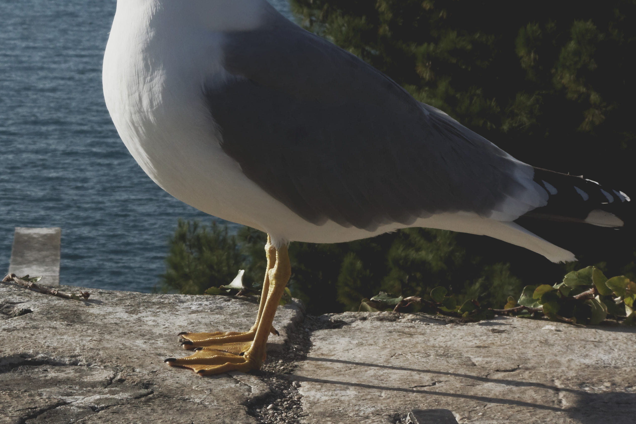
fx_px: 2649
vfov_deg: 9.1
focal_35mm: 150
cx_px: 45
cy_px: 57
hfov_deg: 13.5
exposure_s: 1/320
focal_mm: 25.7
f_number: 11
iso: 160
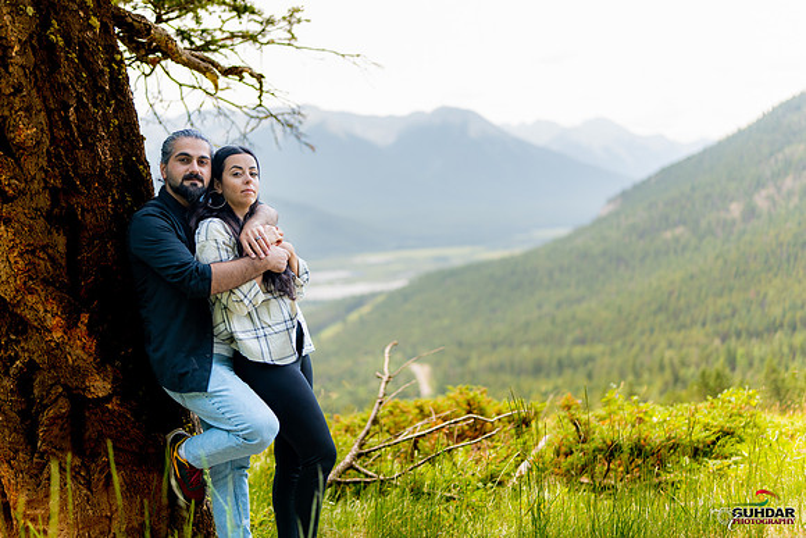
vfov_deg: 37.9
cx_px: 403
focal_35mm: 35
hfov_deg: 54.4
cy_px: 269
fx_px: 784
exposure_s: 1/3200
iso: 200
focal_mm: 35
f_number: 1.2
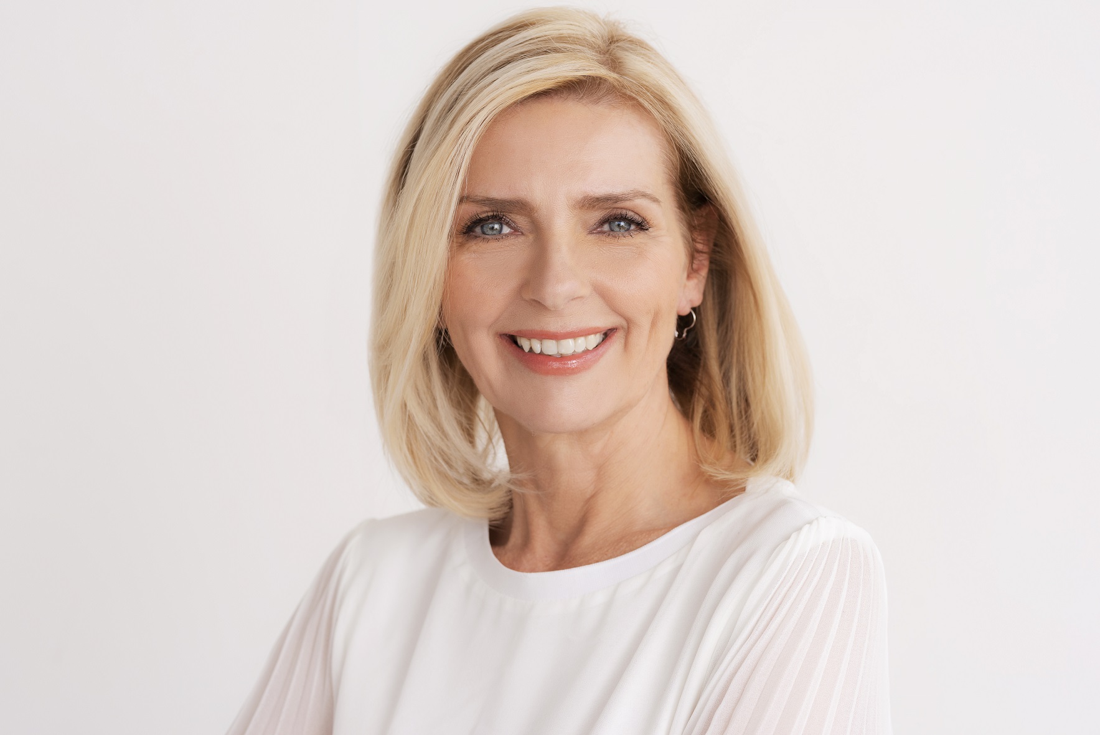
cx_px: 550
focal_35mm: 85
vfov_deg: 16.1
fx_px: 2598
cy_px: 368
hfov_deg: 23.9
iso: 320
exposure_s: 1/160
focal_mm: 85
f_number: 5
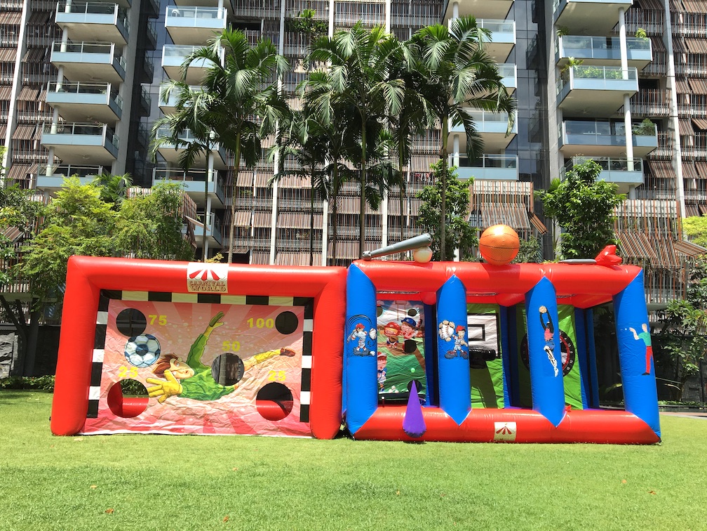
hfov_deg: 61.7
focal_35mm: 29
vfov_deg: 48.2
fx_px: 592
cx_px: 354
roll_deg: -1.8
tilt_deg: +9.7
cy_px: 266
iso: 25
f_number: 2.2
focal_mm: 4.15
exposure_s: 1/938
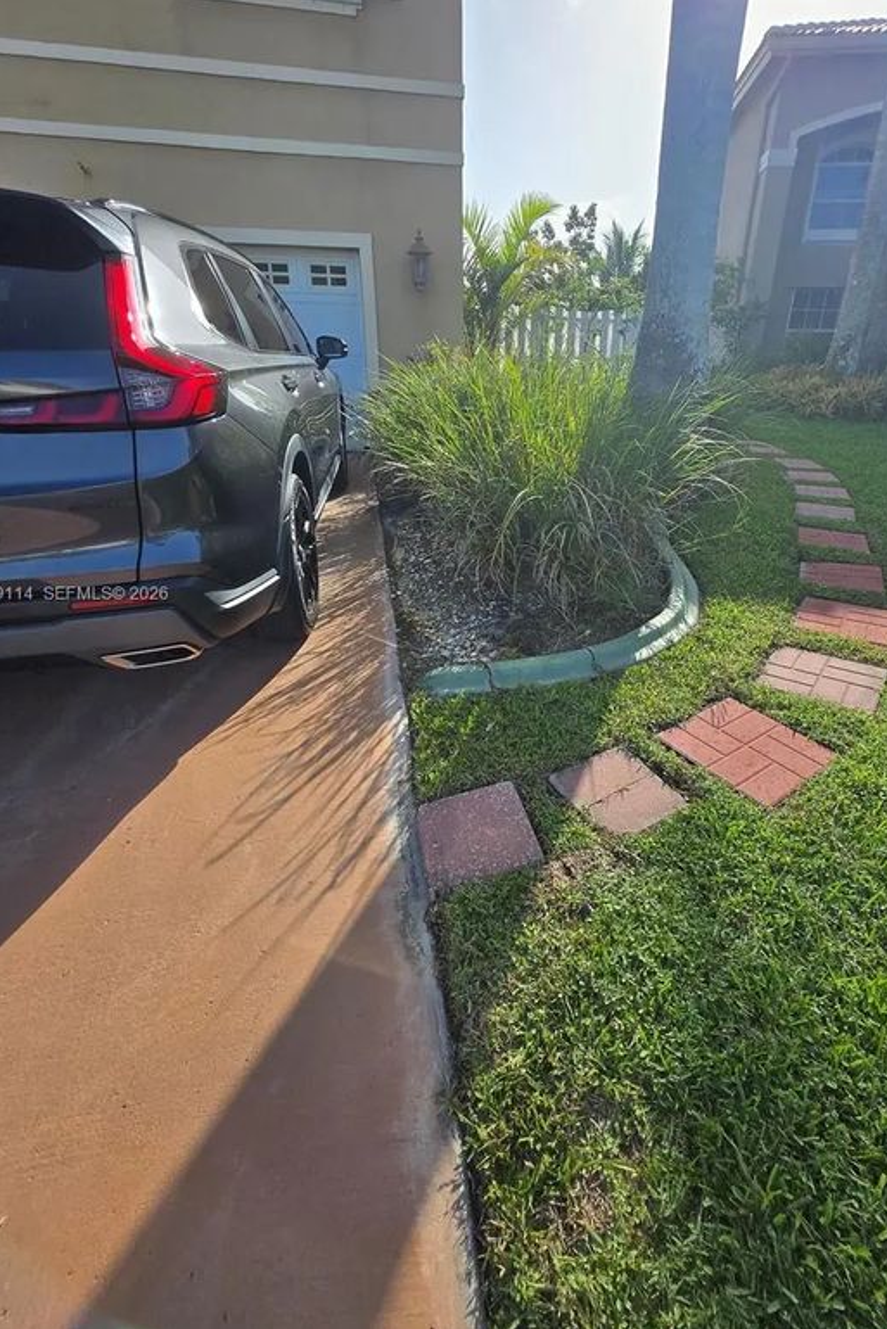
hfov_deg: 77.1
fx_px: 554
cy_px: 595
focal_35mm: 15
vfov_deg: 100.0
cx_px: 495
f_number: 2.2
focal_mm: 1.7
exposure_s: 1/1102
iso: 25
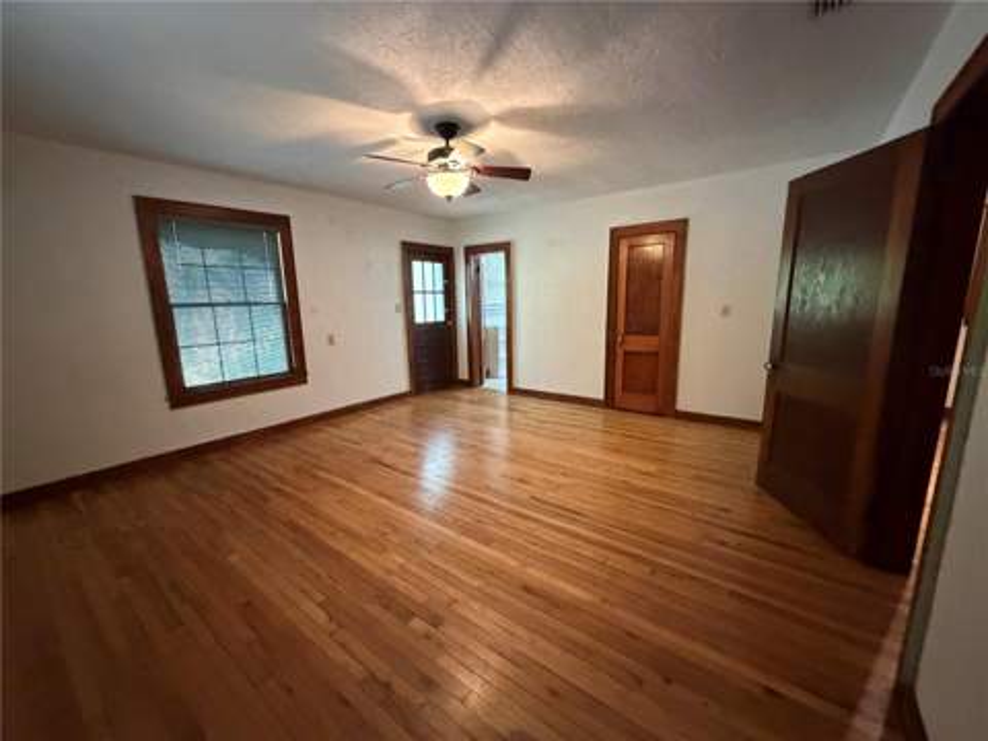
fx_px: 400
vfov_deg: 85.7
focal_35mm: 14
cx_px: 494
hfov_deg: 102.1
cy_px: 370
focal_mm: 2.22
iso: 1250
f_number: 2.2
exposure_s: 1/60
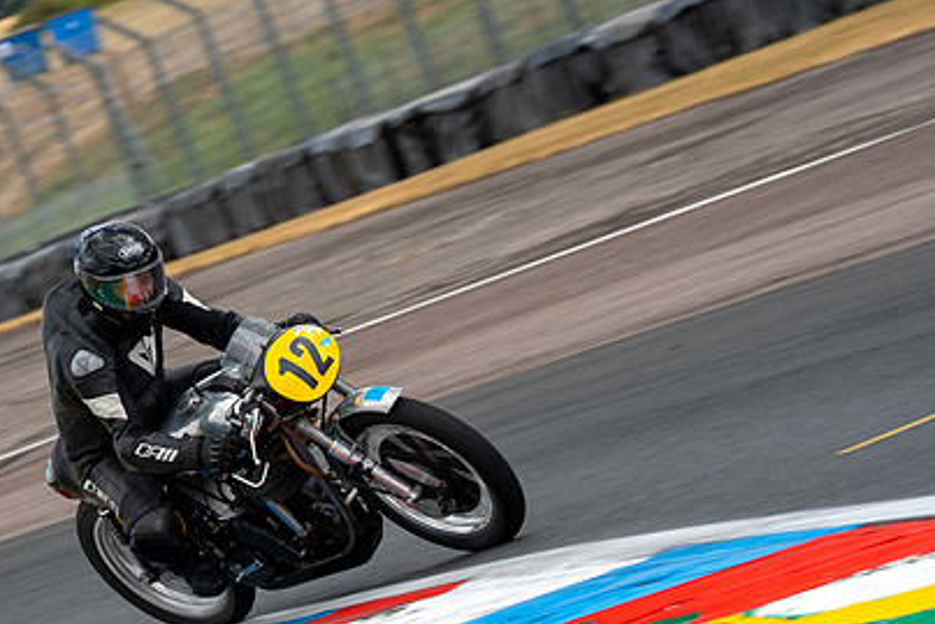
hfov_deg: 6.6
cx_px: 144
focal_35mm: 312
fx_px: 8106
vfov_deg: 4.4
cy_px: 424
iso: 125
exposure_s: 1/250
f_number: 8
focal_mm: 178
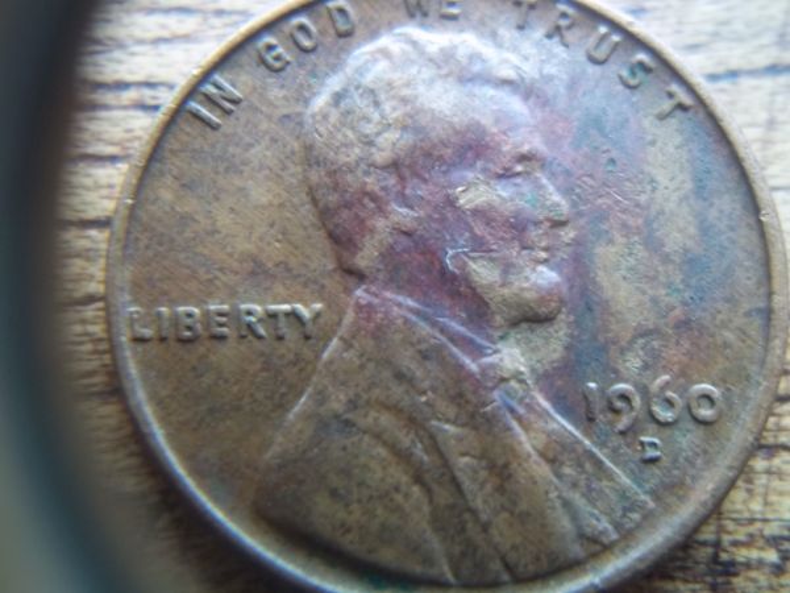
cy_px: 296
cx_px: 395
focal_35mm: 36
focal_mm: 6.5
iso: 160
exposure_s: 1/20
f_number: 3.1
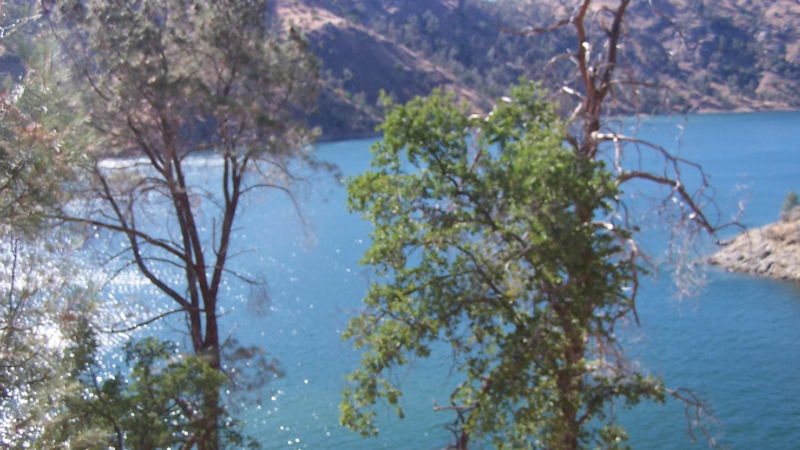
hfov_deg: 48.4
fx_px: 891
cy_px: 293
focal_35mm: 42
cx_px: 396
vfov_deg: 28.2
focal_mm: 6.3
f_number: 2.8
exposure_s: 1/350
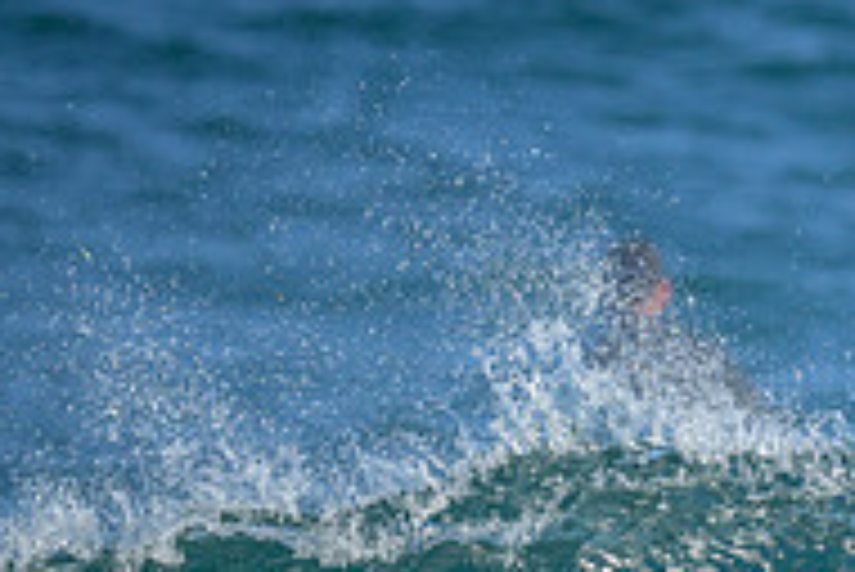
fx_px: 71017
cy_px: 710
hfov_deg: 0.7
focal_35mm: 2988
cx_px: 1126
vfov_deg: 0.5
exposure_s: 1/2000
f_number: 6.3
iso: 400
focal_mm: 800
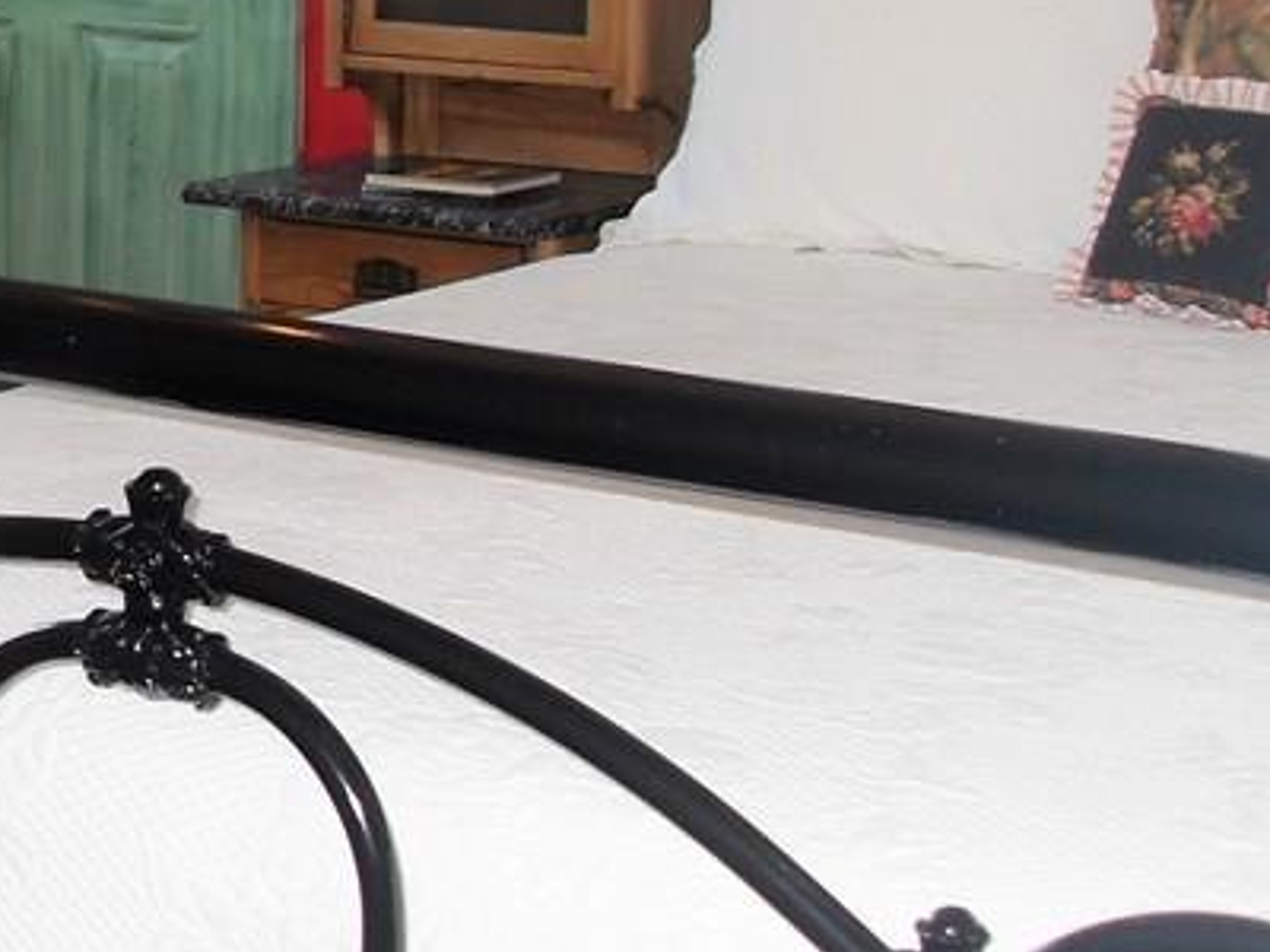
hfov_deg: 21.1
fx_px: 3192
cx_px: -222
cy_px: -57
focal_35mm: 87
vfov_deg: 16.5
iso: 100
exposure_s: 1/45
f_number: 2.8
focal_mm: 6.3
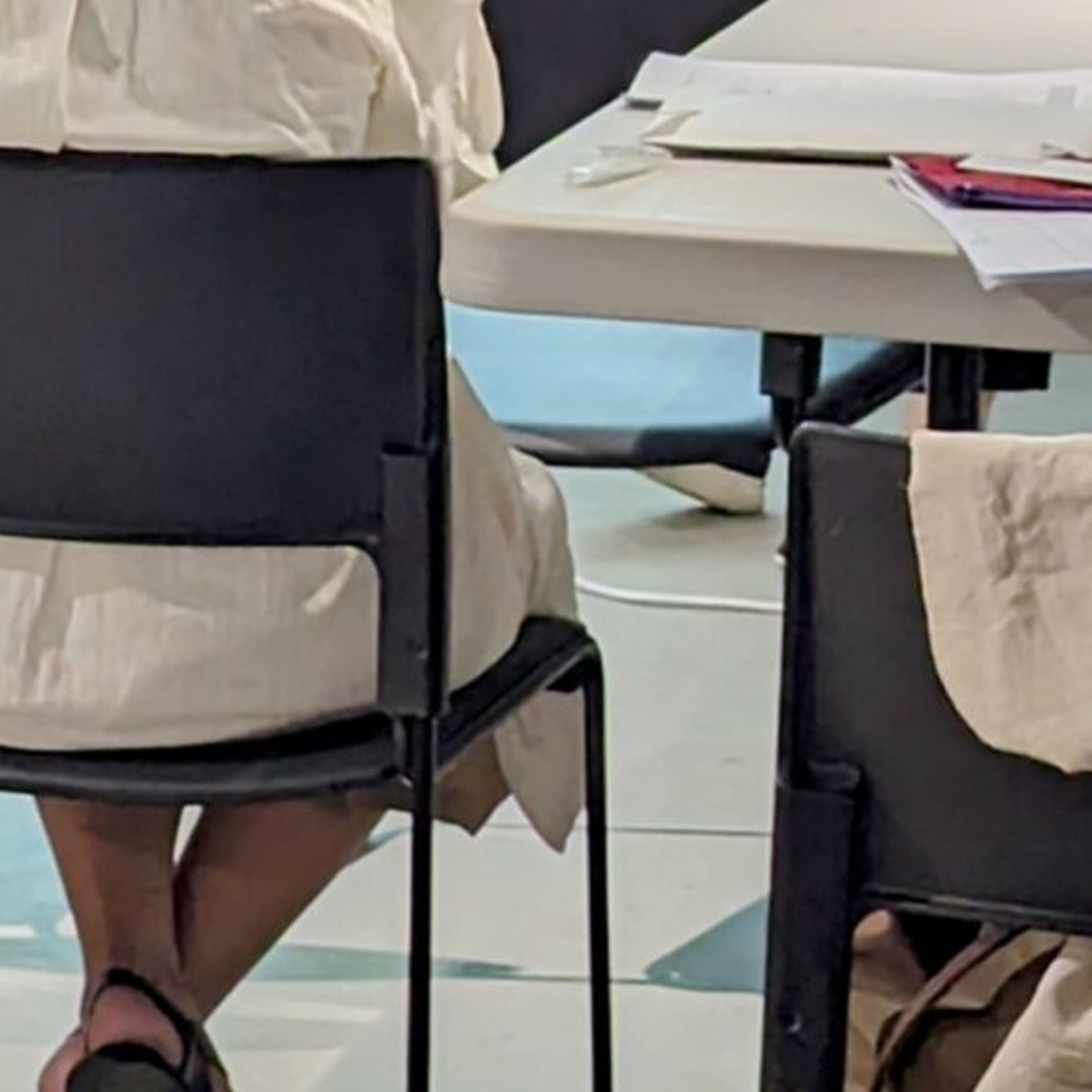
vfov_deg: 9.2
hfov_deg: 9.0
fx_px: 6674
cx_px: -748
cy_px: -239
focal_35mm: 187
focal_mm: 6.81
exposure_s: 1/90
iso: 115
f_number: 1.85
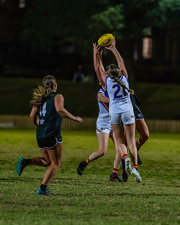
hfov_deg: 4.2
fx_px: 2464
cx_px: 140
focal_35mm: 370
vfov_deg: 5.2
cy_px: 112
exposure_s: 1/1000
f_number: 2.8
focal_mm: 240
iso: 10000
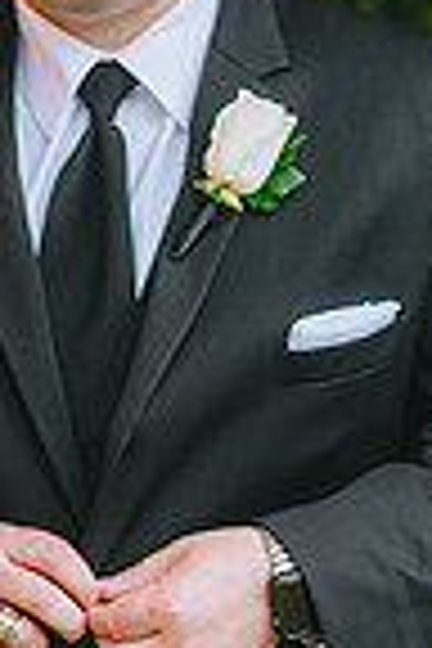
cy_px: 369
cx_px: 94
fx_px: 2808
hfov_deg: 8.8
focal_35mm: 156
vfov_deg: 13.2
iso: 800
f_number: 2.2
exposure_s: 1/160
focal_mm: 50
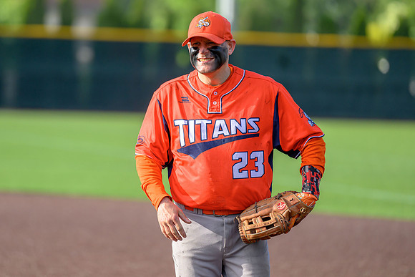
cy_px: 99
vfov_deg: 4.7
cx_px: 152
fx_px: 3394
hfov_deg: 7.0
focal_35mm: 294
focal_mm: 200
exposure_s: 1/2000
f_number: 2.8
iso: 280
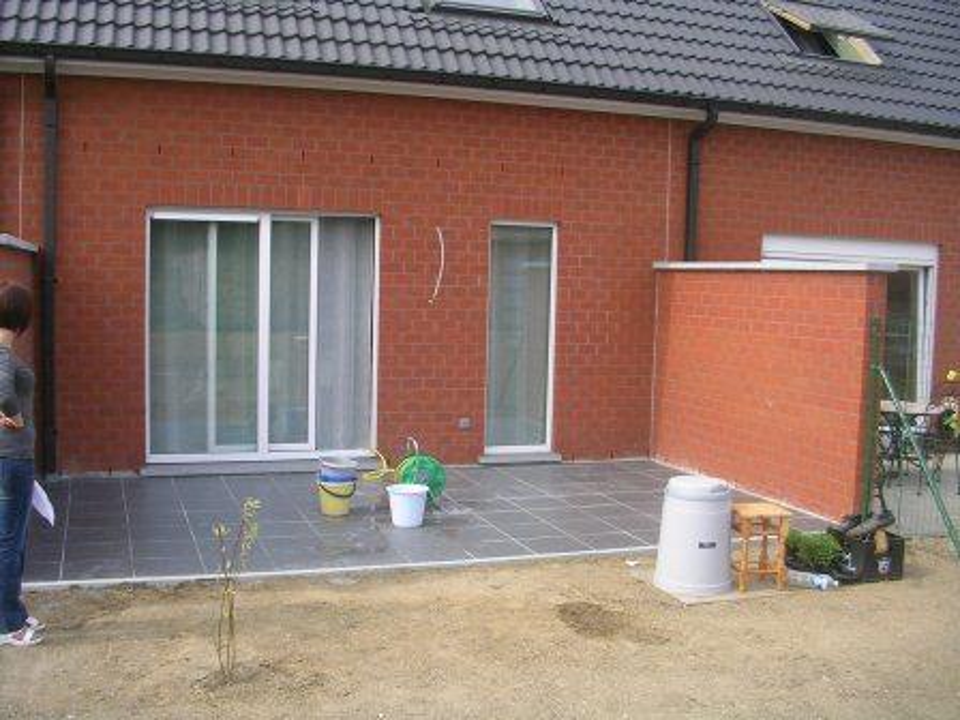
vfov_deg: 37.7
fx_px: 1054
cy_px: 360
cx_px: 480
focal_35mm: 38
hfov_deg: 49.0
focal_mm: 5.8
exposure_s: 1/418
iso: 50
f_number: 2.8
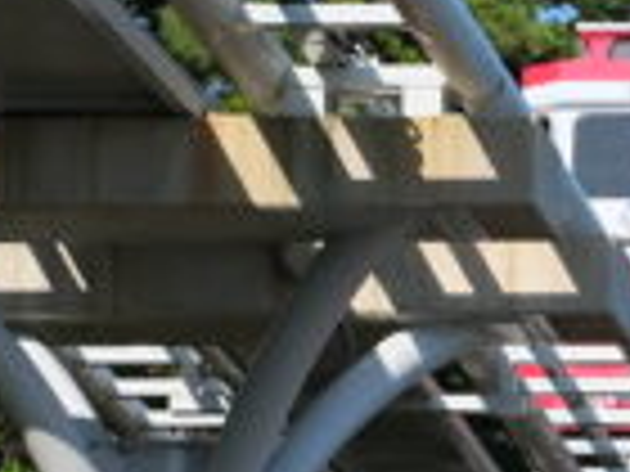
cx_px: 1084
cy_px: 605
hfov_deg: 5.2
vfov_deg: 4.0
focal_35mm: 374
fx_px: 6807
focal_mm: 35
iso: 320
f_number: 5.6
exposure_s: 1/1100
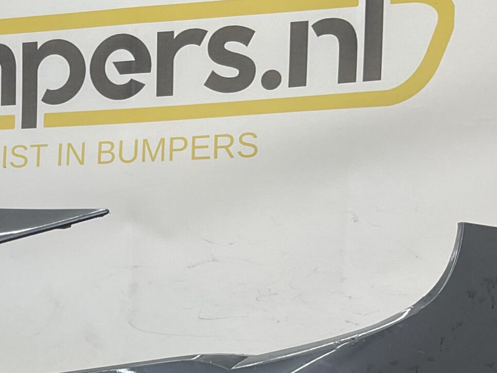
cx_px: 74
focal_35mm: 77
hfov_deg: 24.8
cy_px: 426
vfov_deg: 18.3
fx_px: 1106
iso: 20
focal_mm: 3
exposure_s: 1/120
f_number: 1.8
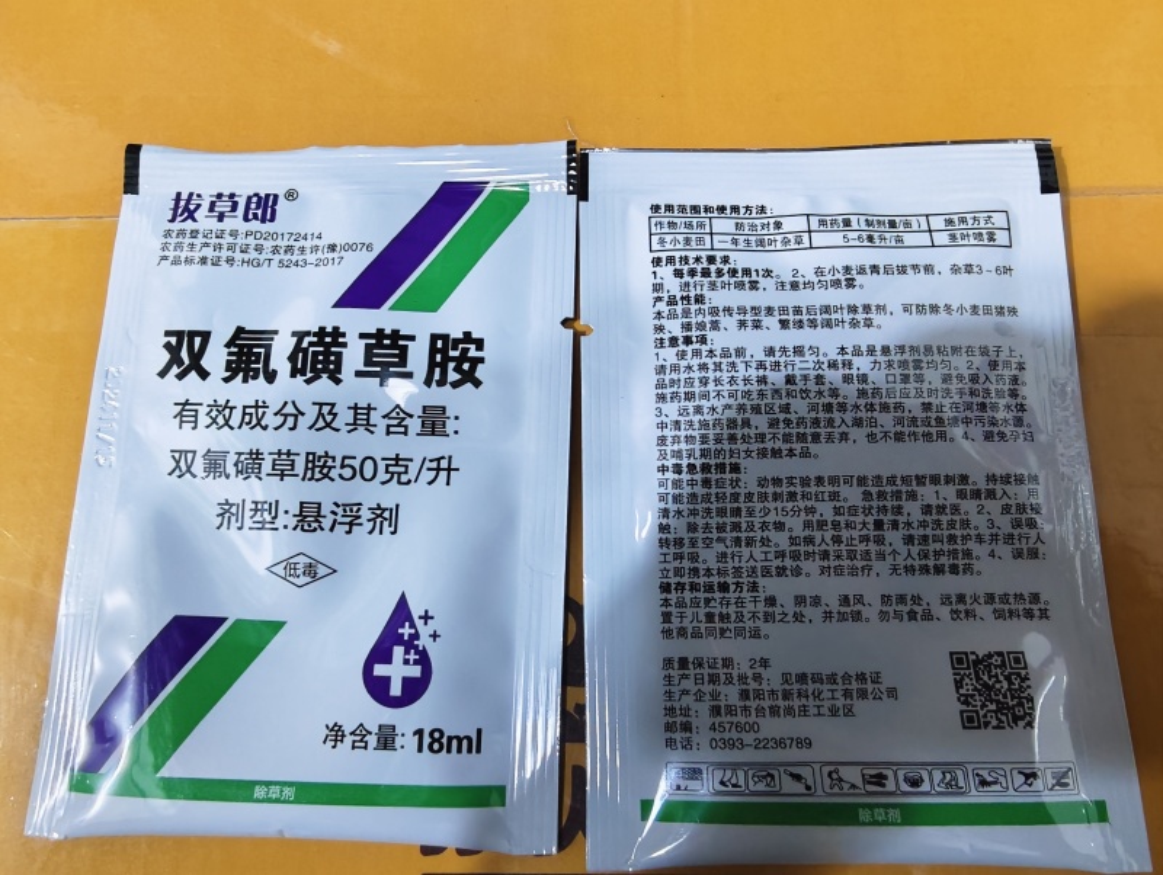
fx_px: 875
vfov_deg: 53.2
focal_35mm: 26
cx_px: 582
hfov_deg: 67.2
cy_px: 438
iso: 2012
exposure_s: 1/14.3
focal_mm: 2.32
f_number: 2
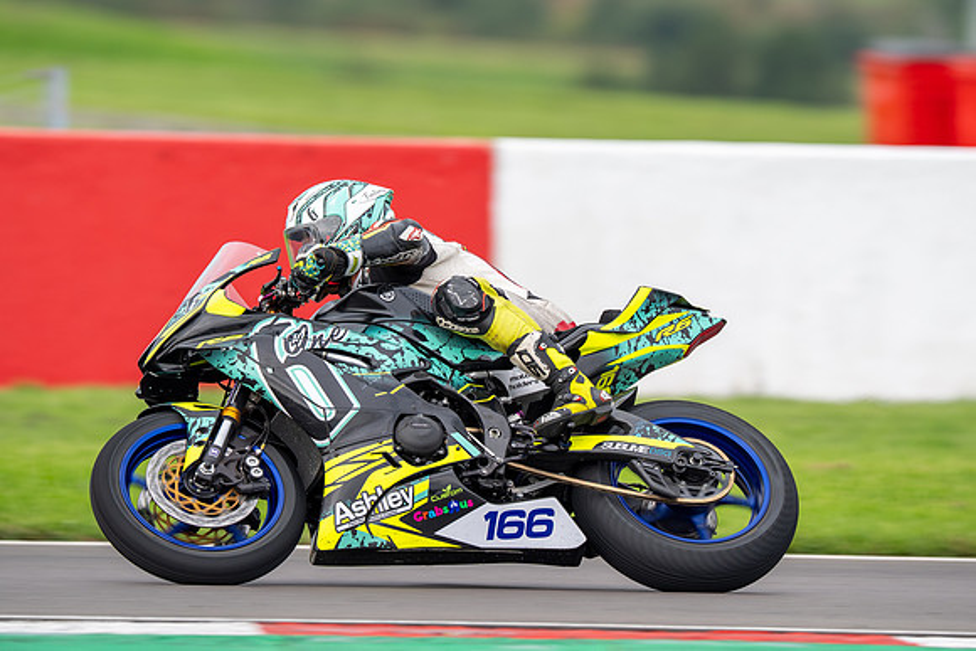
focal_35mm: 662
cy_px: 292
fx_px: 17959
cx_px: 539
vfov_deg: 2.1
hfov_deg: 3.1
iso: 250
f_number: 6.3
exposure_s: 1/500
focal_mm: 600
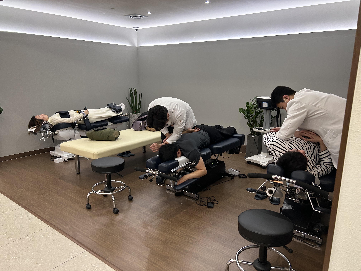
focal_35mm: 26
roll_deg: -1.7
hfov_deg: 67.3
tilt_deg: -11.5
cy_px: 136
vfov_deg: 53.1
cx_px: 180
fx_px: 271
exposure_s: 1/60
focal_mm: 5.7
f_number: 1.5
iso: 125
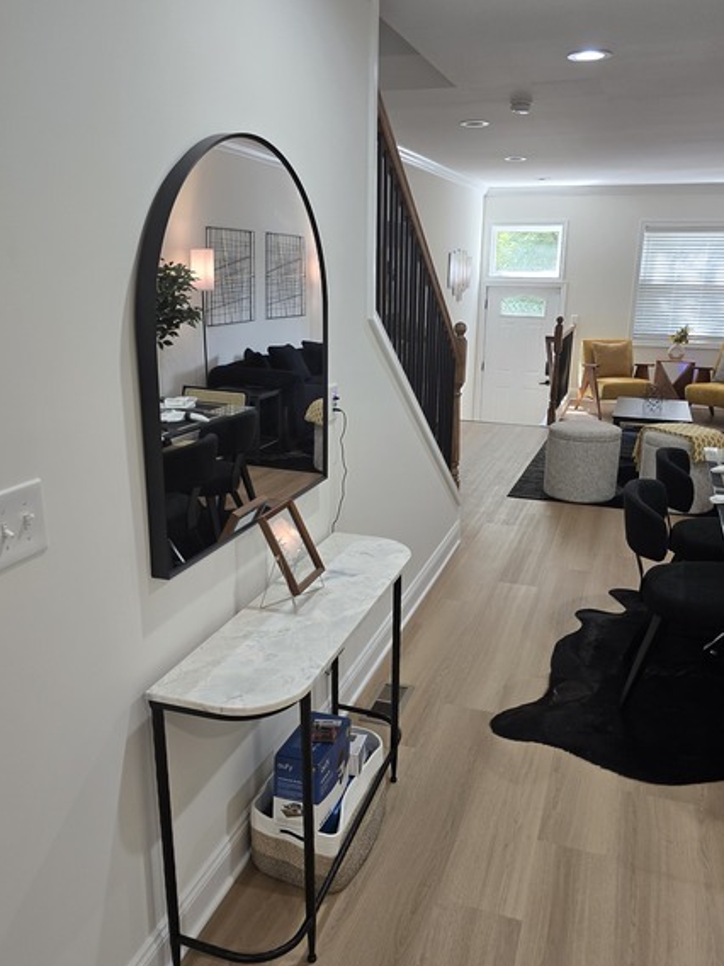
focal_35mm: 27
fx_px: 753
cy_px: 484
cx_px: 391
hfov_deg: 51.3
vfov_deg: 65.3
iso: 100
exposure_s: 1/120
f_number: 1.7
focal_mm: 6.3
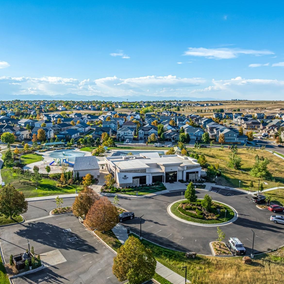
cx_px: 136
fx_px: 269
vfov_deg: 55.6
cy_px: 141
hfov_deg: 55.6
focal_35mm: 29
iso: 190
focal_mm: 12.29
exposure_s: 1/2500
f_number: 2.8
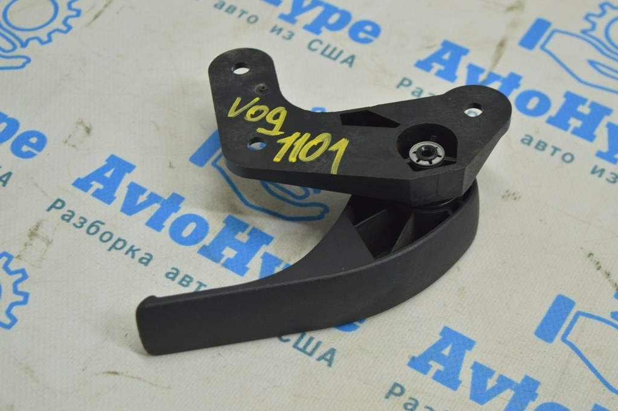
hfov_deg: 29.9
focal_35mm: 68
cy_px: 206
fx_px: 1158
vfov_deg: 20.1
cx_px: 309
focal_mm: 45
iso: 400
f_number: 5.6
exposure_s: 1/25
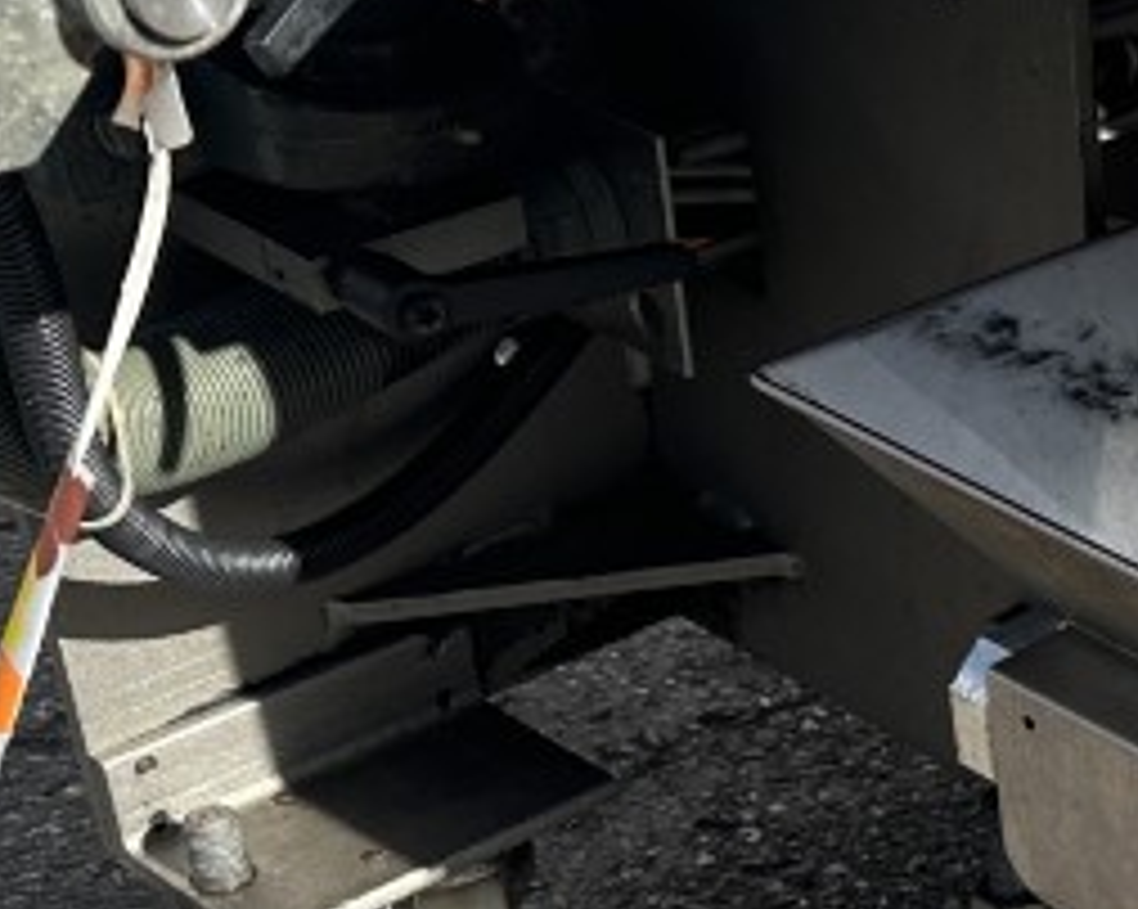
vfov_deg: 16.1
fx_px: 3197
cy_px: 670
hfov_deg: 16.9
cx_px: 2011
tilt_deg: -31.9
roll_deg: -8.2
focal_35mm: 95
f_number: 1.78
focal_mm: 6.86
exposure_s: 1/2070
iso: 80
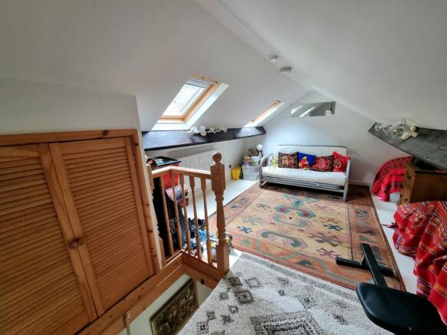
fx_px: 168
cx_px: 224
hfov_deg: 106.2
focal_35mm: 13
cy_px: 168
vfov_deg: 89.9
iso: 200
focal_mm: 2.2
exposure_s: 1/50
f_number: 2.2
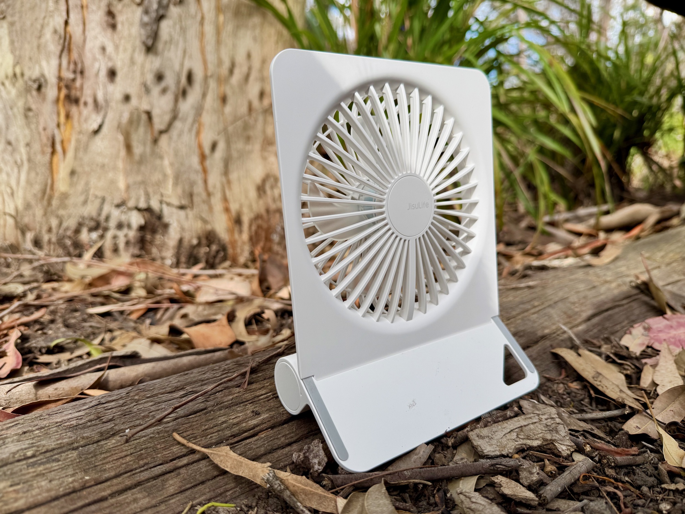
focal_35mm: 24
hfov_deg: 71.6
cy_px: 257
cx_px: 342
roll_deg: +1.3
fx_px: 475
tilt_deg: -12.6
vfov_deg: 56.8
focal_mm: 6.76
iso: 80
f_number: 1.78
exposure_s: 1/1464
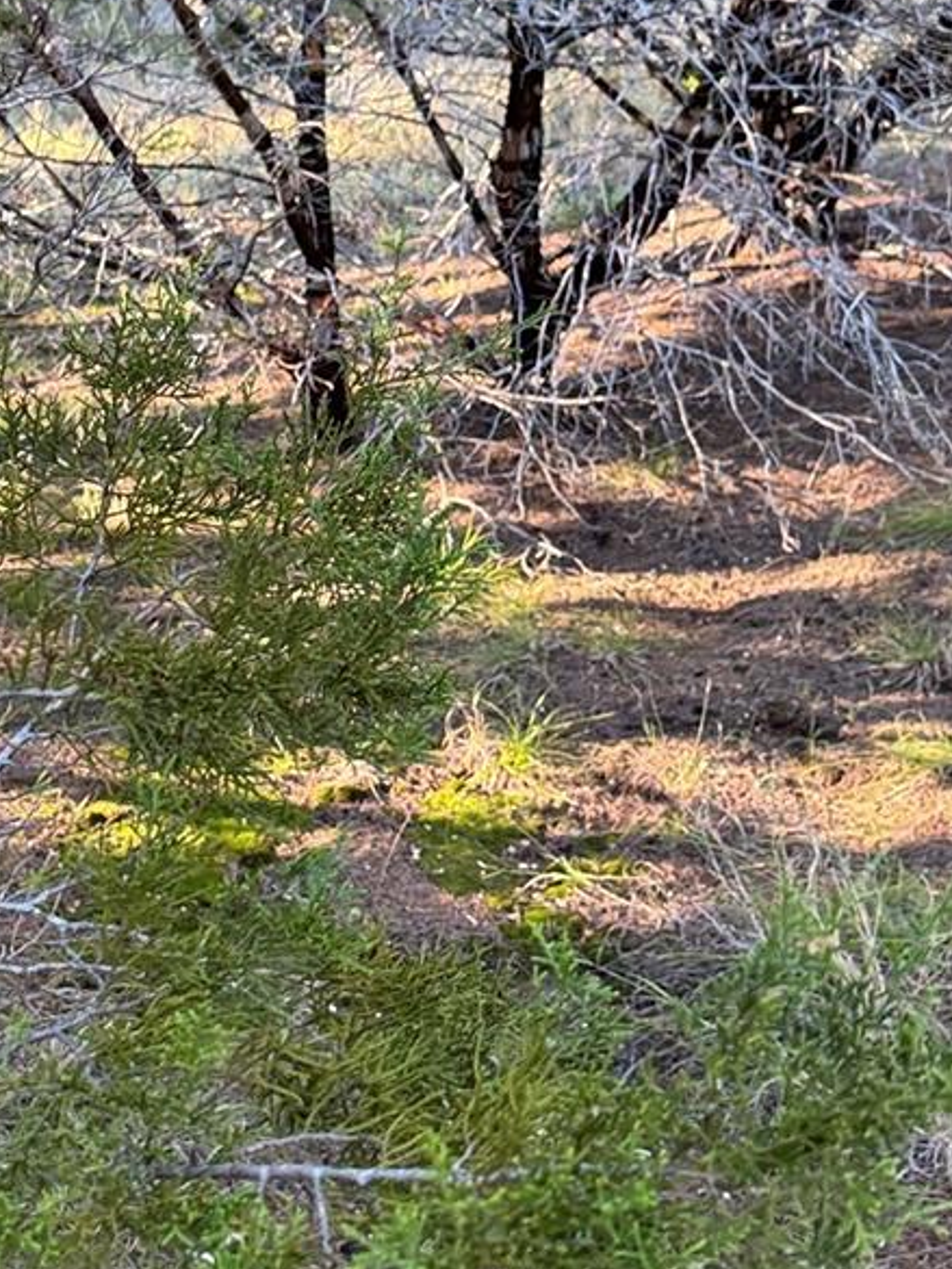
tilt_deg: -19.0
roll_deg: -2.4
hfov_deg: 23.2
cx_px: 301
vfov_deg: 30.7
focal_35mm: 63
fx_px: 2309
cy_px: 592
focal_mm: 6.76
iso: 200
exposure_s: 1/109
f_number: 1.78
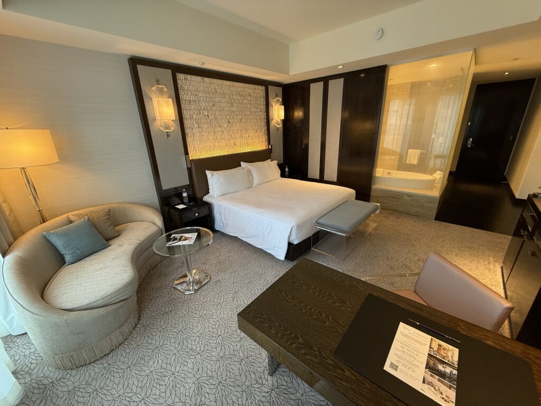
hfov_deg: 102.1
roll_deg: +1.7
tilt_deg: -19.0
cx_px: 270
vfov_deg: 85.7
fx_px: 219
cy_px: 203
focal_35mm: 14
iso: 250
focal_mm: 2.22
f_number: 2.2
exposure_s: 1/60
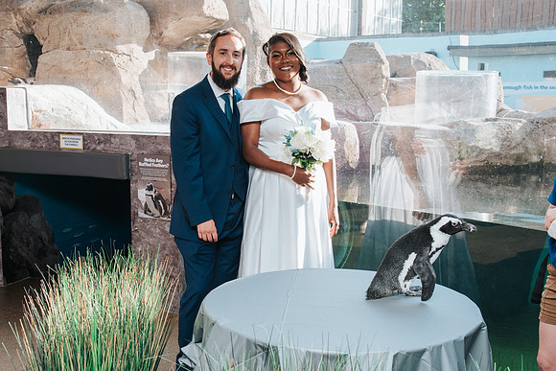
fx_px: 709
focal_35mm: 46
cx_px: 277
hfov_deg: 42.8
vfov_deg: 29.3
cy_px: 198
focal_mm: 38
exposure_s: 1/125
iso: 180
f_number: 5.6
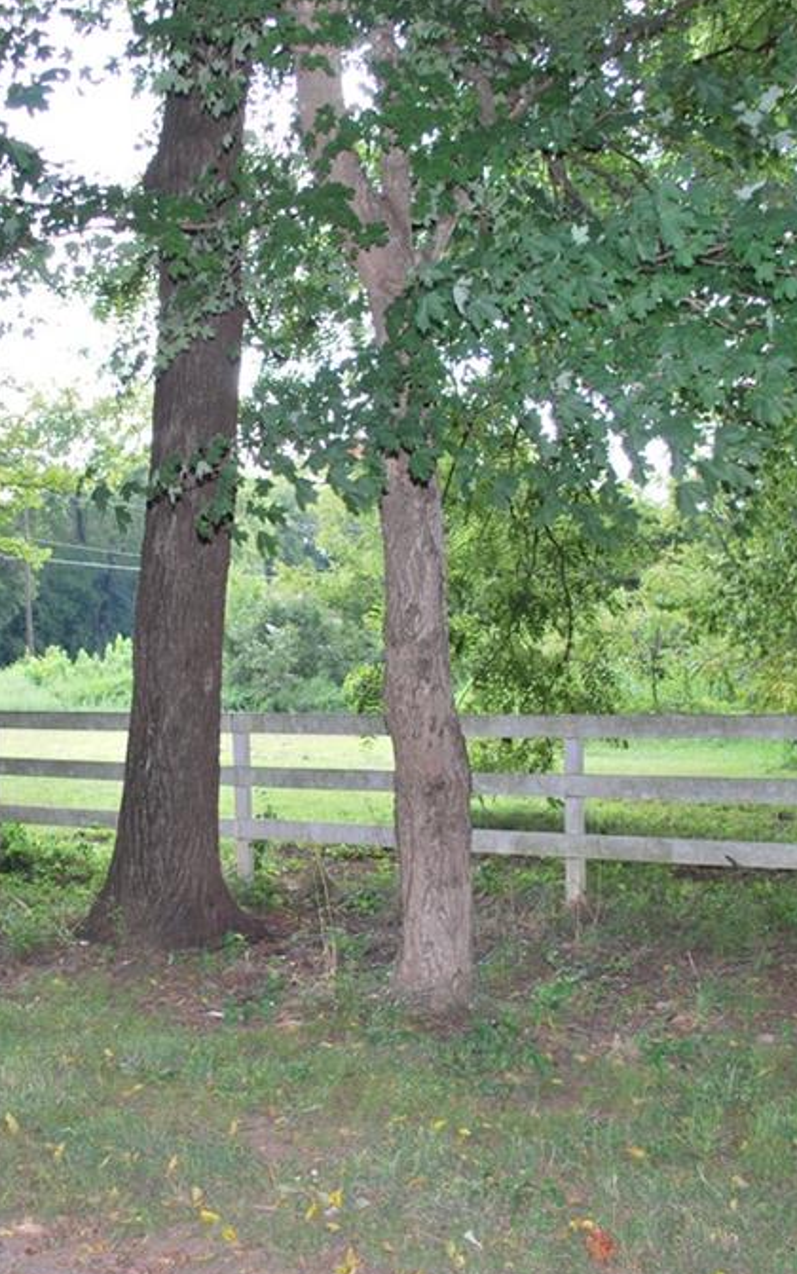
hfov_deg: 30.2
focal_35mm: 42
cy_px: 642
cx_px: 237
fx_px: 1458
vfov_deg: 47.2
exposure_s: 1/60
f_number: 3.5
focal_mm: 18
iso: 280
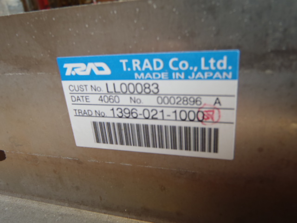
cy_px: 112
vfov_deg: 49.7
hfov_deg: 63.4
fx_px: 240
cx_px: 148
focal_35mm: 28
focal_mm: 5
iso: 100
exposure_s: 1/30
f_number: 3.5
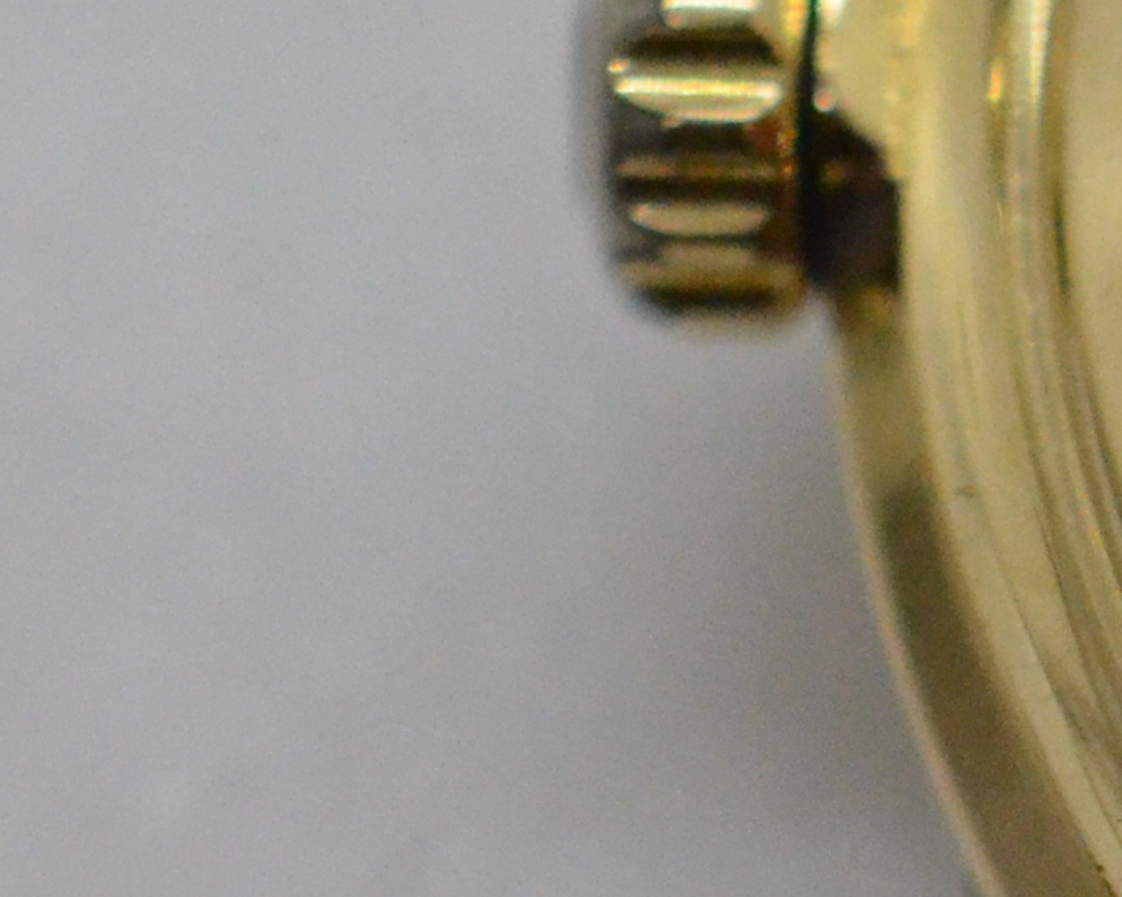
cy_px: 168
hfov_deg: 5.6
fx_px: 11090
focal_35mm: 334
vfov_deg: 4.6
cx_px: 2513
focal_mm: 40
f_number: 5
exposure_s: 1/2500
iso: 3200
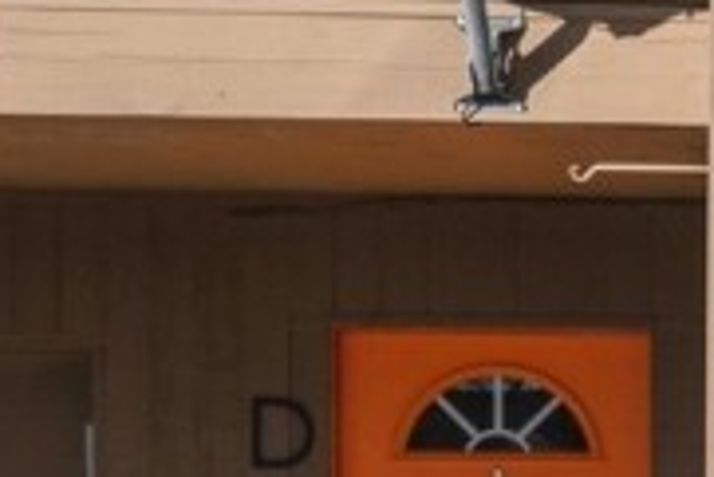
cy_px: 520
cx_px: 1909
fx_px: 3791
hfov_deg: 9.2
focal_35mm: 191
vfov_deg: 7.2
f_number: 8
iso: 200
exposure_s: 1/640
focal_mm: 30
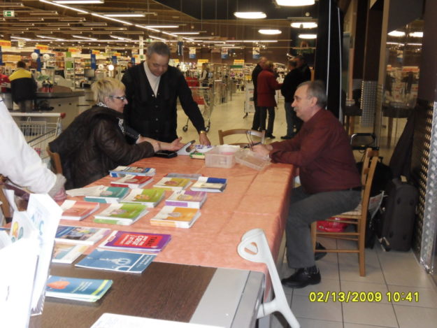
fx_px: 568
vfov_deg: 32.2
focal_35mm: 45
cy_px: 164
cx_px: 218
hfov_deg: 42.1
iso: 320
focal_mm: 7.9
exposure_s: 1/45
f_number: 4.2
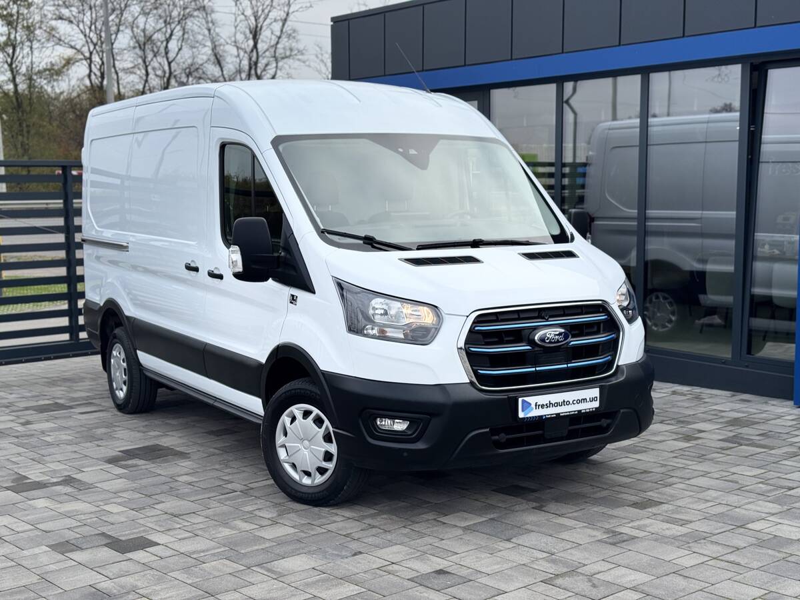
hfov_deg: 39.7
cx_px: 400
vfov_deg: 30.3
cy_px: 300
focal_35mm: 48
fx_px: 1109
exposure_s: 1/1312
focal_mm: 6.76
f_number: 1.78
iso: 64
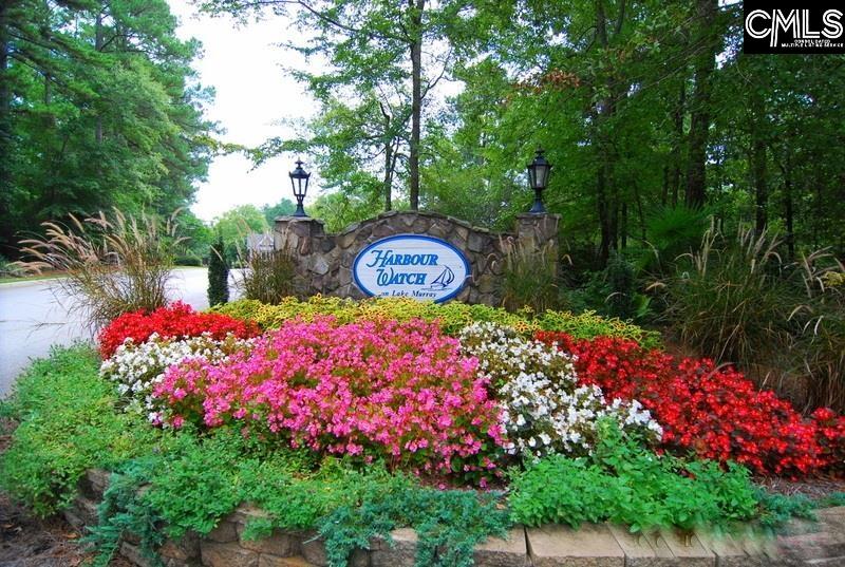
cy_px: 284
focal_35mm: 18
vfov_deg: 67.6
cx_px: 422
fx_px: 423
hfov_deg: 89.9
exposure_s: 1/500
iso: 400
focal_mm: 12
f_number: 4.5
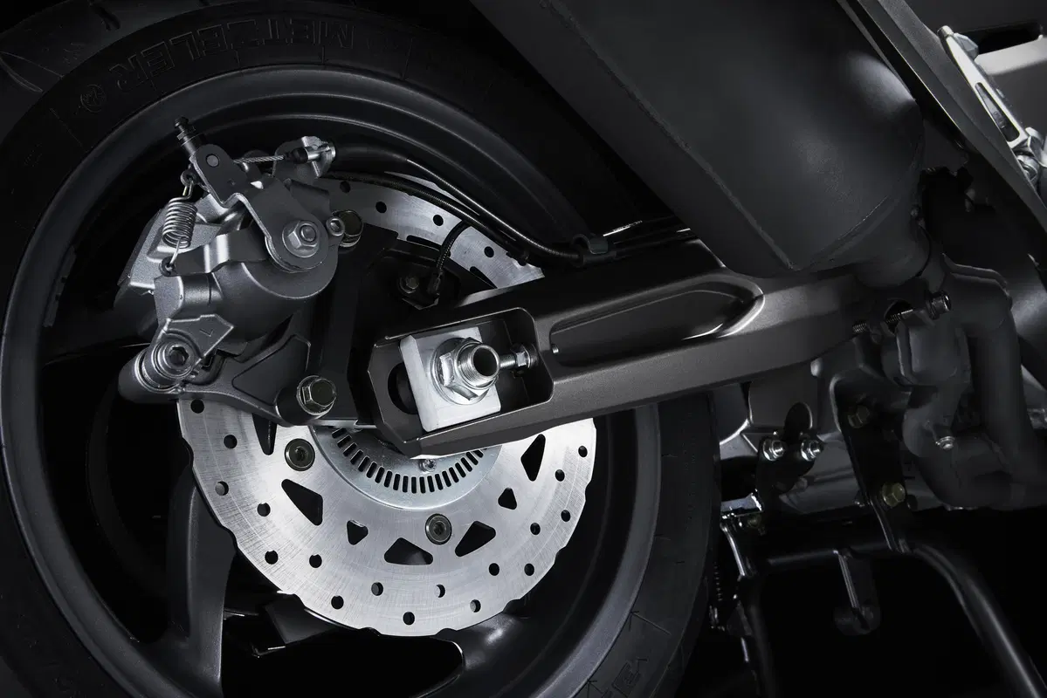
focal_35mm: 42
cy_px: 349
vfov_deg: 31.9
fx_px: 1222
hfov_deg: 46.4
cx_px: 524
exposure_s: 1/13
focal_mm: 42
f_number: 13
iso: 200
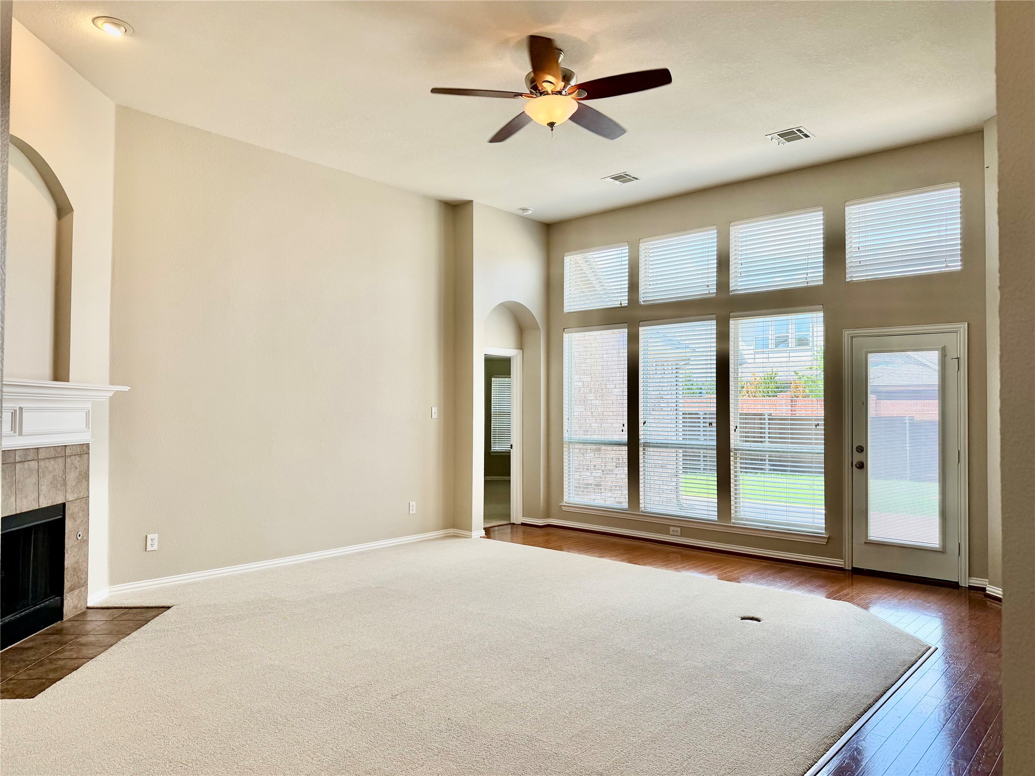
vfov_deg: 56.8
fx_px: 718
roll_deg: -0.5
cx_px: 518
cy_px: 388
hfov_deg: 71.6
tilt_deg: +0.7
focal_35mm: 24
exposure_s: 1/270
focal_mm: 6.76
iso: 80
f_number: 1.78
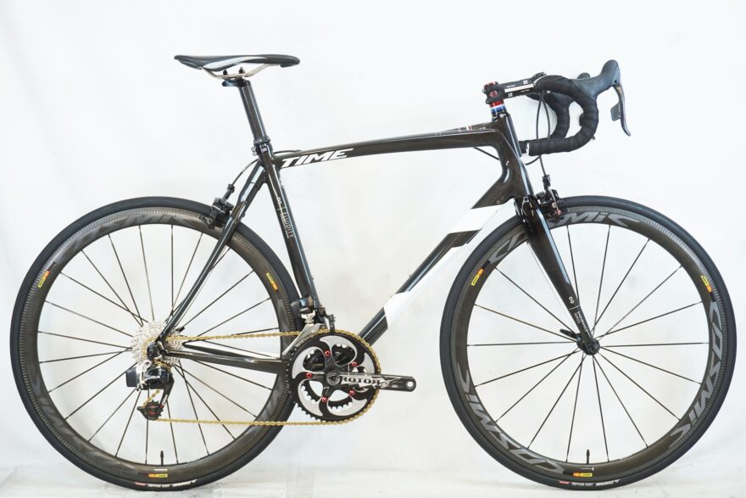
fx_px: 1212
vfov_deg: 23.2
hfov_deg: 34.2
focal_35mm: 58
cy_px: 249
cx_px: 373
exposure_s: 1/40
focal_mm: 39
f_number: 6.3
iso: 800
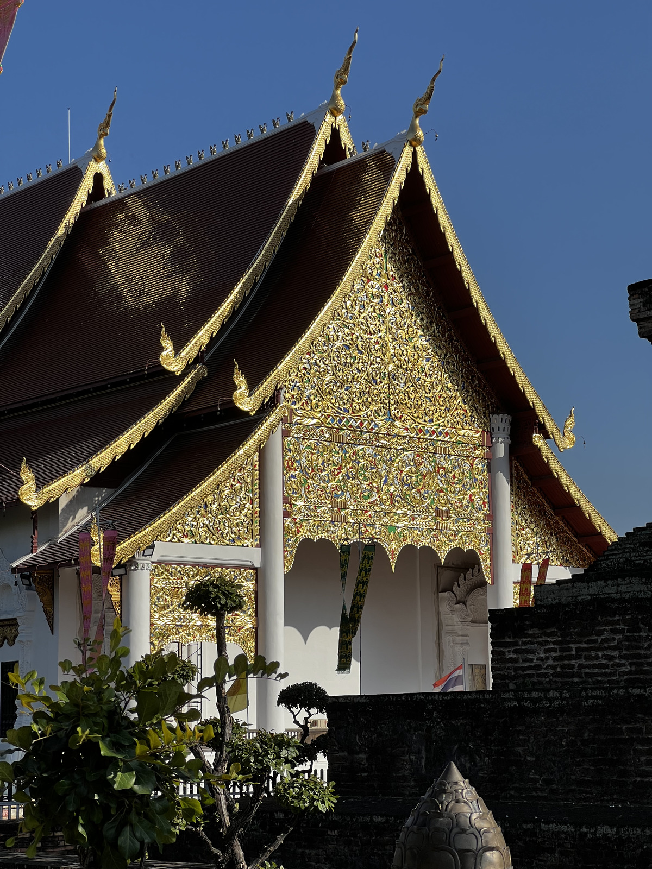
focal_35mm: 77
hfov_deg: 19.1
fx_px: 1934
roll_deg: +1.0
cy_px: 434
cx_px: 326
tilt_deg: +9.3
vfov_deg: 25.3
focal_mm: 9
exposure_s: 1/889
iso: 32
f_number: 2.8
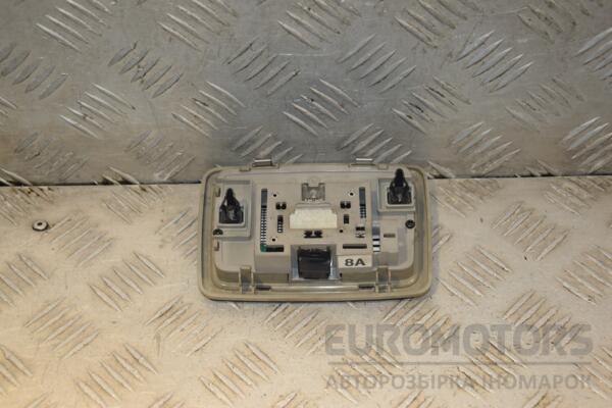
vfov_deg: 17.5
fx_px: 1326
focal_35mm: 78
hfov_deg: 26.0
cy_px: 204
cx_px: 306
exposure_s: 1/200
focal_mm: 52
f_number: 6.3
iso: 800
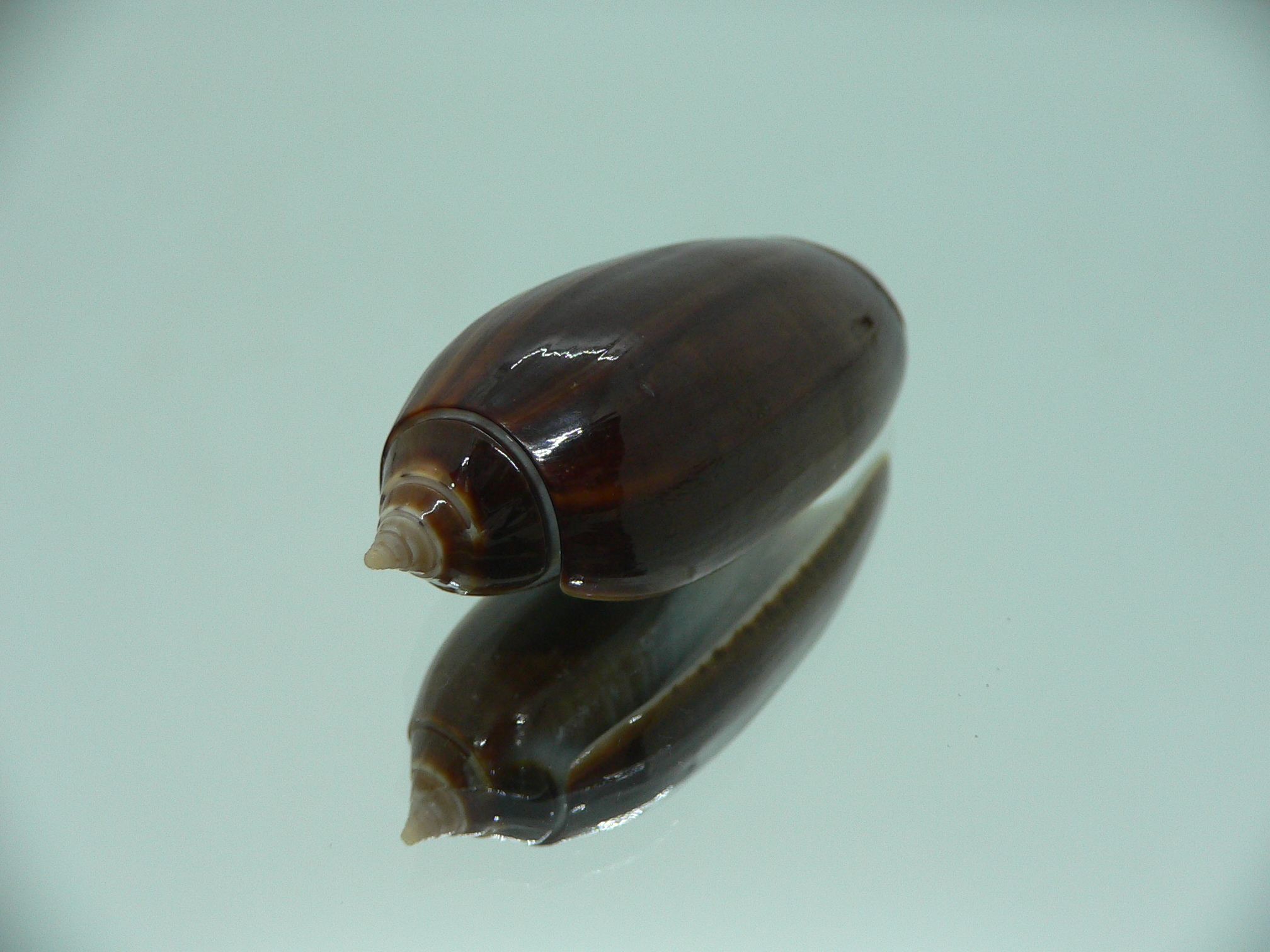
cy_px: 476
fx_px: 1284
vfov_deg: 40.7
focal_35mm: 35
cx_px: 635
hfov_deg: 52.6
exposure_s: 1/60
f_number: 2.8
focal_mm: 4.6
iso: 100
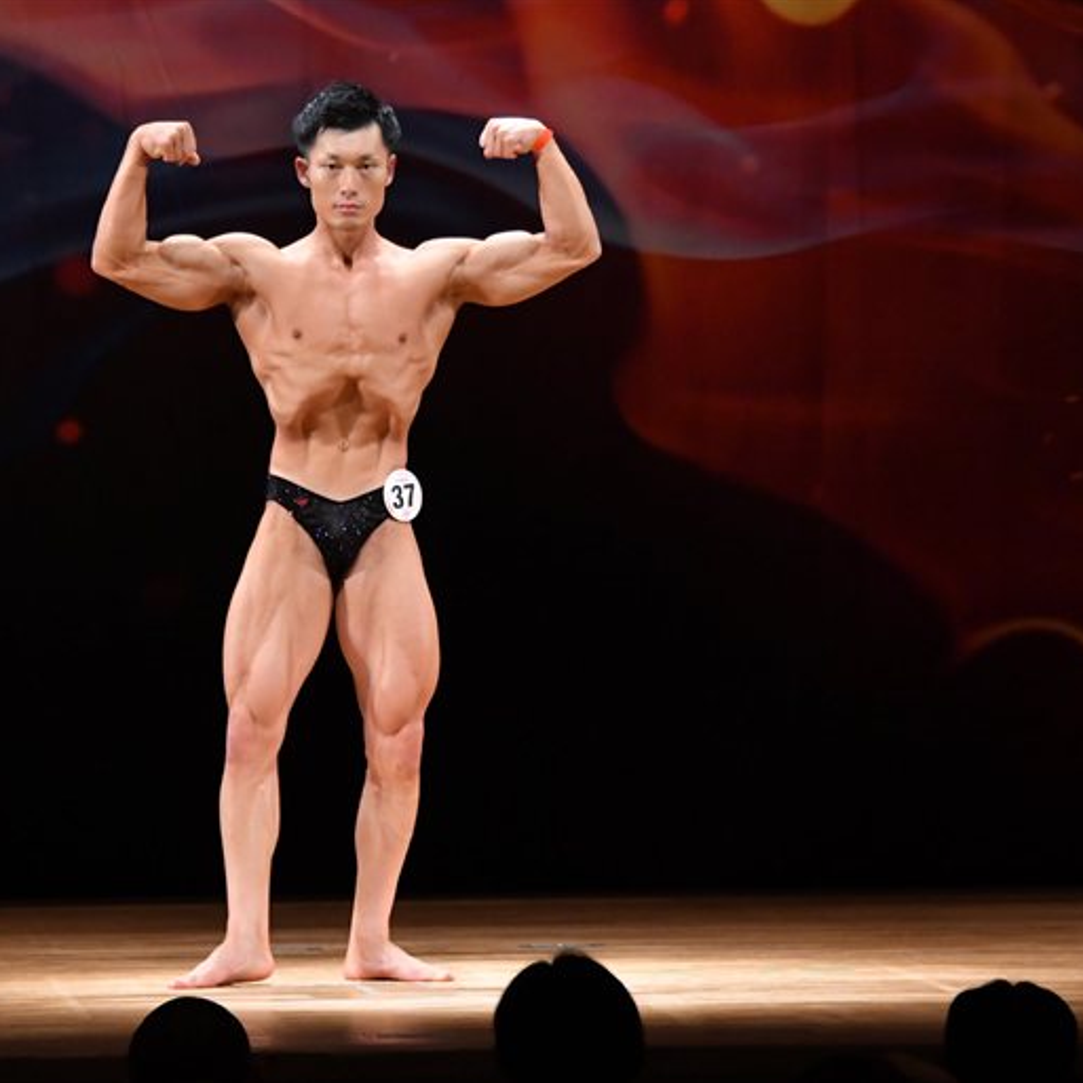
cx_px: 322
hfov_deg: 6.1
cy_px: 543
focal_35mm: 289
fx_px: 10229
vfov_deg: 6.1
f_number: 5.6
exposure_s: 1/400
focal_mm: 150
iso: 4000
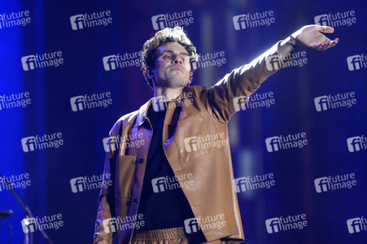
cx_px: 184
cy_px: 122
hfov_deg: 4.1
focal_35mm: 500
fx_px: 5093
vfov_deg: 2.7
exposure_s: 1/1000
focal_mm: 500
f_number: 5.6
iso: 12800
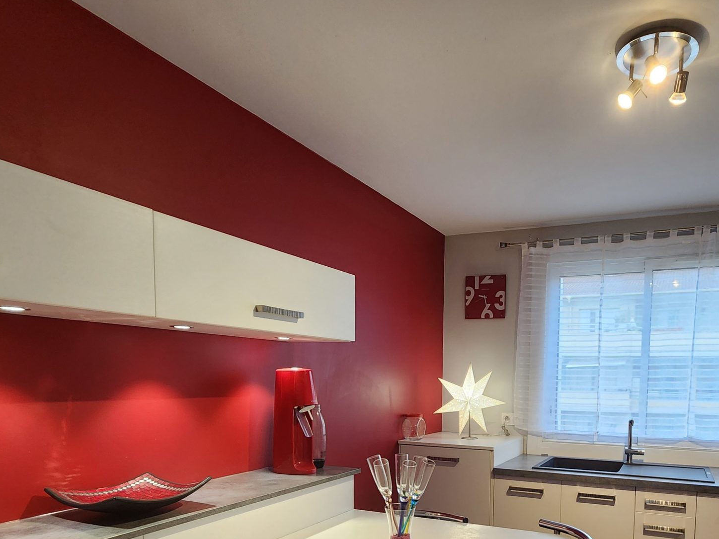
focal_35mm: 23
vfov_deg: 55.1
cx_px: 465
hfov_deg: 72.2
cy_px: 424
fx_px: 478
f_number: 2.2
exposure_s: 1/50
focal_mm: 2.2
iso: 200
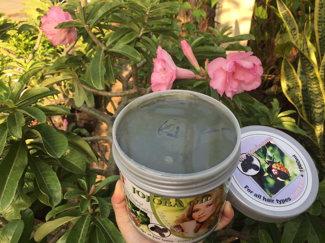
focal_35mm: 29
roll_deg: -5.1
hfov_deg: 61.7
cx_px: 162
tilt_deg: -23.6
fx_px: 272
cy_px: 122
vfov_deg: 48.2
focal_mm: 4.15
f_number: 2.2
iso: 32
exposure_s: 1/252
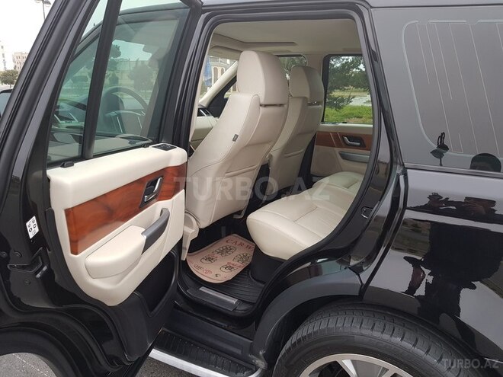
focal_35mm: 26
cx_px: 252
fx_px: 378
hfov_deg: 67.3
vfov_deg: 53.1
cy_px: 188
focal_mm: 4.2
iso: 80
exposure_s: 1/100
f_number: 1.7
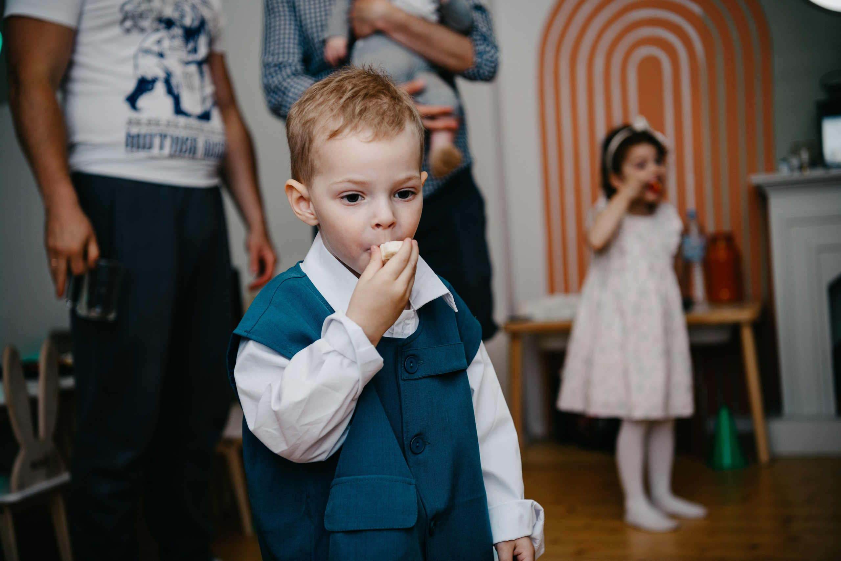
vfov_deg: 26.0
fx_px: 1215
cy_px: 280
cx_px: 420
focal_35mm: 52
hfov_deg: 38.2
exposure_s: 1/160
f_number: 3.2
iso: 200
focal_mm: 52
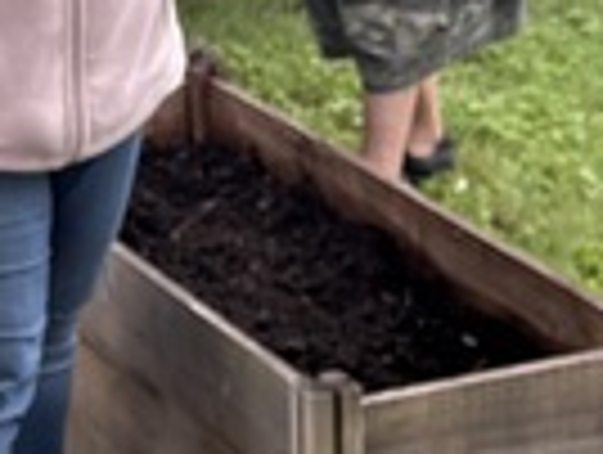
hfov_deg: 10.7
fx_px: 3194
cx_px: -14
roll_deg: +3.6
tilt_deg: -15.3
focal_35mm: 183
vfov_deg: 8.1
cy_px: 13
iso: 64
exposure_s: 1/237
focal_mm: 6.76
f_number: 1.78
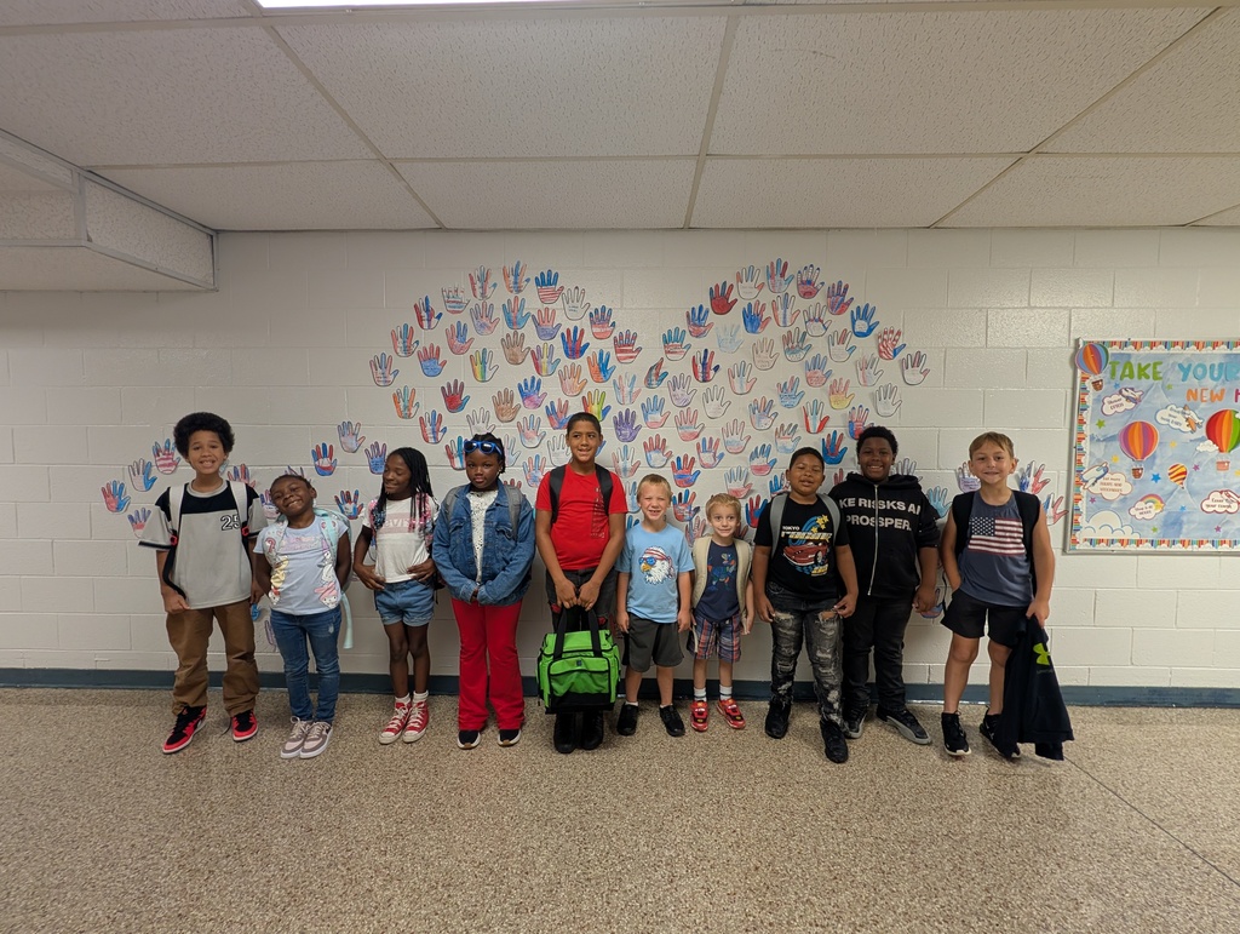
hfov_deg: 110.5
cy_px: 467
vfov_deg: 94.6
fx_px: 430
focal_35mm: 12
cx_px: 620
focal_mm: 2.02
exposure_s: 1/40
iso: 131
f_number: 1.7
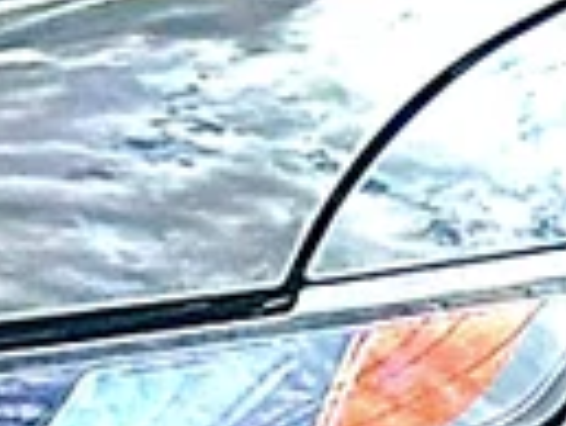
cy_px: 358
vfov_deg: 3.0
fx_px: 8248
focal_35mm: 504
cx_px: -228
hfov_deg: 3.9
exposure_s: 1/1570
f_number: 1.78
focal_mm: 6.86
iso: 64
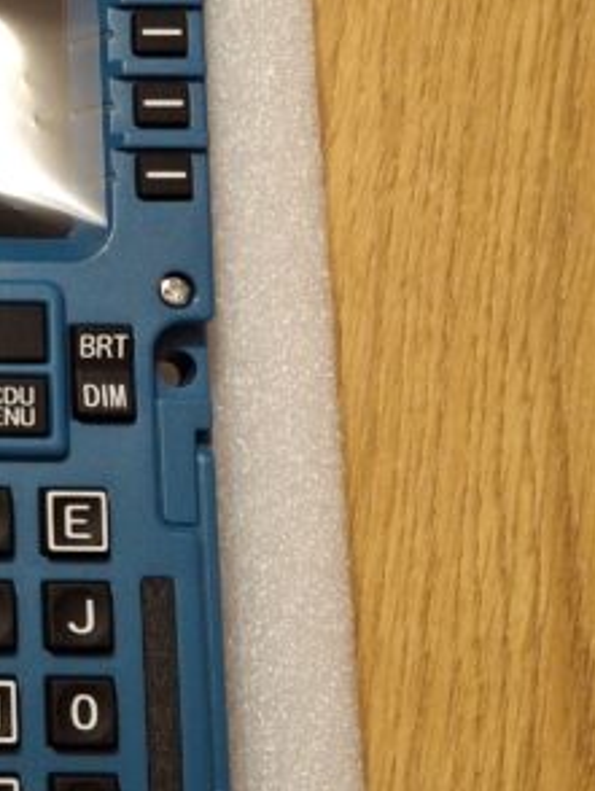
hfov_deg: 15.9
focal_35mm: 87
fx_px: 1991
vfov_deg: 22.3
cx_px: -223
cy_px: 234
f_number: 1.8
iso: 250
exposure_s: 1/25
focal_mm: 4.69
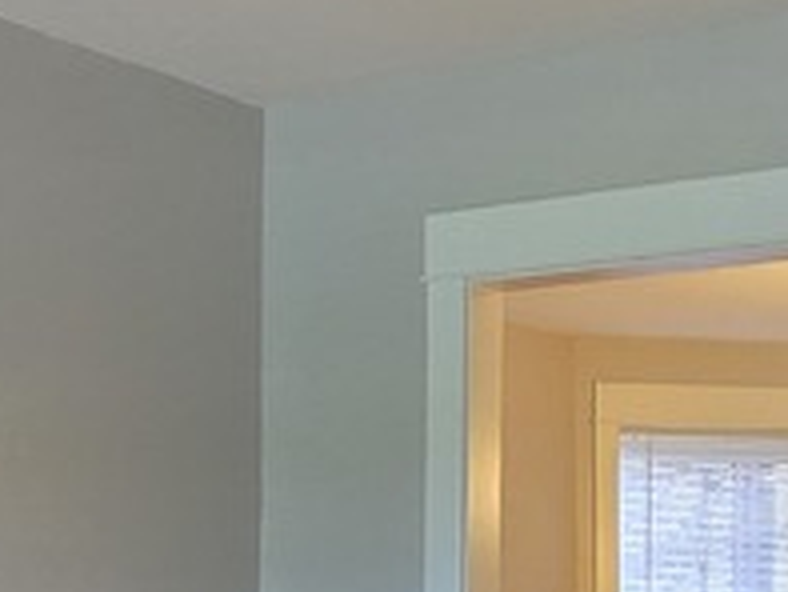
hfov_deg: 20.0
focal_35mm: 95
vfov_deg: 15.1
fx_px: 2164
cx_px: 4
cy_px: 700
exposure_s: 1/50
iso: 100
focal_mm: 2.2
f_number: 2.2
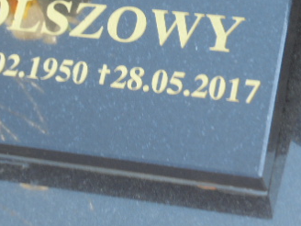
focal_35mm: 125
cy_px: 17
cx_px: 128
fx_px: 1087
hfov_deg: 15.8
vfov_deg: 11.8
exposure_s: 1/50
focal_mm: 11.5
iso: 100
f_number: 5.6
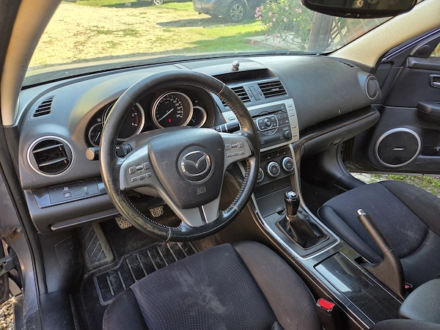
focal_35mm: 23
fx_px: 292
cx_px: 220
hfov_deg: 73.9
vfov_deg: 58.9
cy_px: 165
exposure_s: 1/180
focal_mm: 5.4
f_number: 1.8
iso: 80
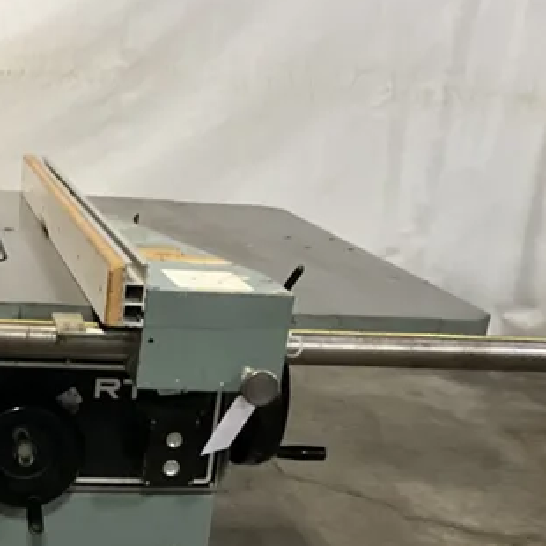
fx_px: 1106
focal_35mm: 62
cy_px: 462
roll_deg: -4.9
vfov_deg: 27.0
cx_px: 67
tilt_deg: -23.0
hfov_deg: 26.9
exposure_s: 1/40
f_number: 1.8
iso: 320
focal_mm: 3
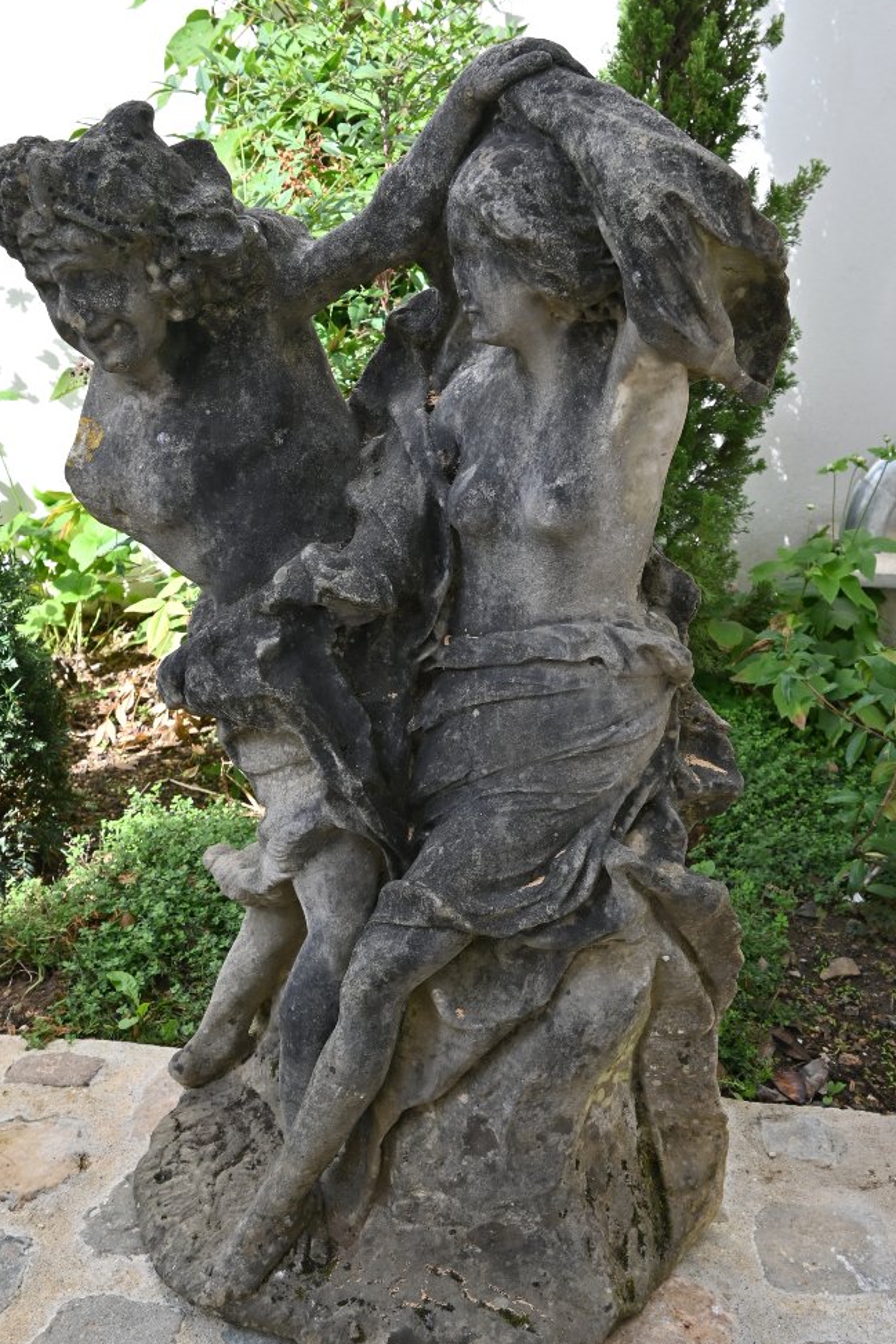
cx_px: 479
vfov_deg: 50.6
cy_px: 765
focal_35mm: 38
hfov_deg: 35.1
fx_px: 1415
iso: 125
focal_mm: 20.5
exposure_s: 1/250
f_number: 5.6
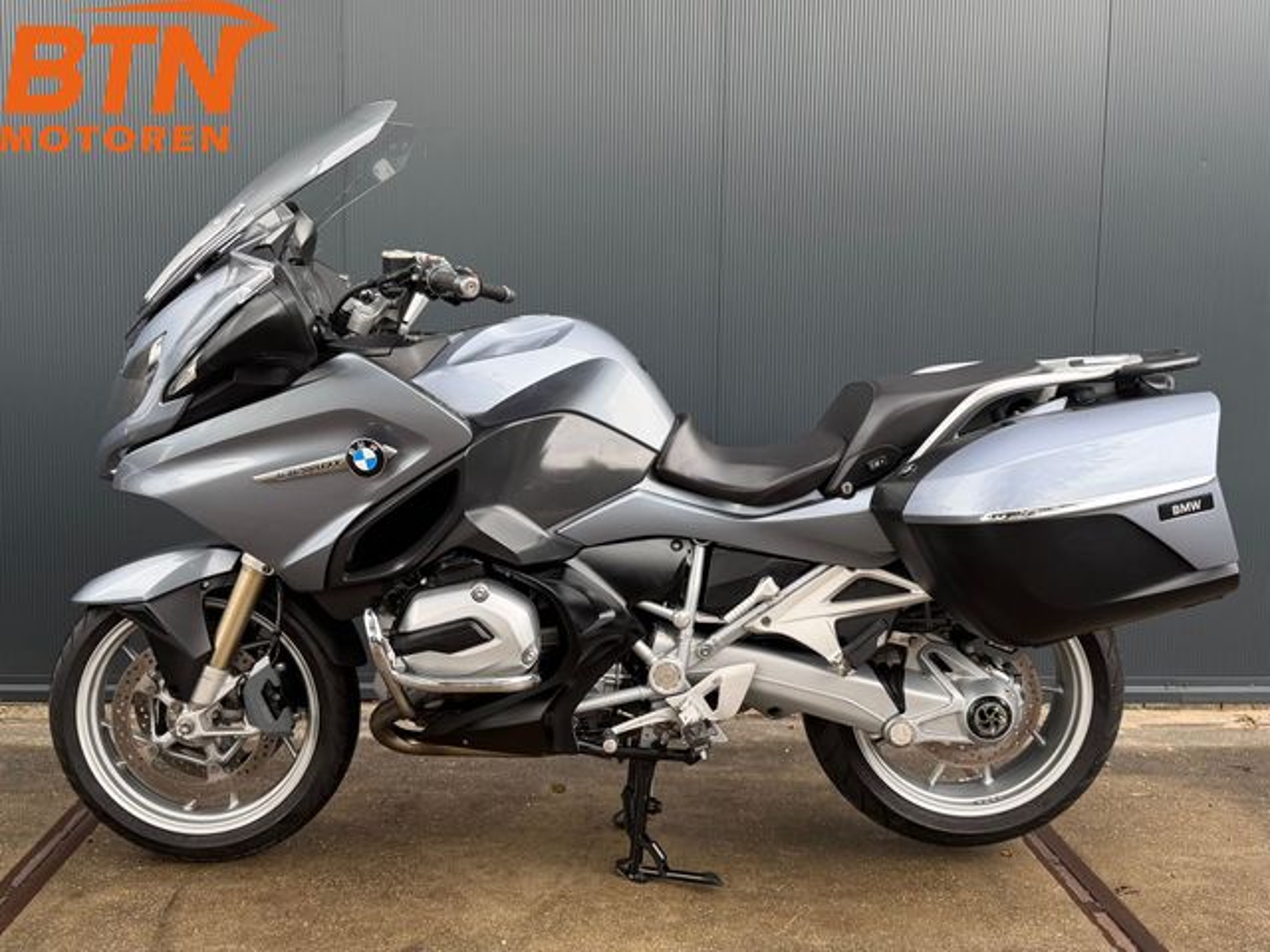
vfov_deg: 56.8
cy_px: 476
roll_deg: -0.9
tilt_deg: -5.4
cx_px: 635
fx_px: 881
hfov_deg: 71.6
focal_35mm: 24
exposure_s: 1/123
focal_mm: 6.76
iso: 100
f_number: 1.78
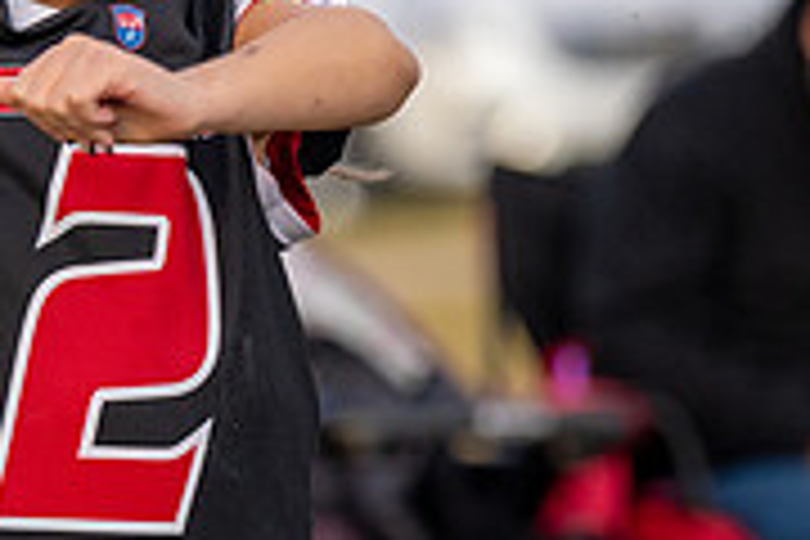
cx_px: 13
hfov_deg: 4.2
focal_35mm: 496
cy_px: 161
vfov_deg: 2.8
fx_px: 11159
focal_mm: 129
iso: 1000
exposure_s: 1/1600
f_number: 2.8
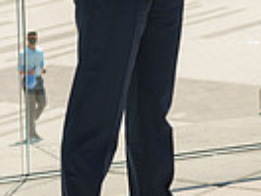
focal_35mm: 238
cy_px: -64
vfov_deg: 6.2
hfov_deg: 8.2
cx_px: 382
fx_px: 1794
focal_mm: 50
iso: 80
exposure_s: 1/320
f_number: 5
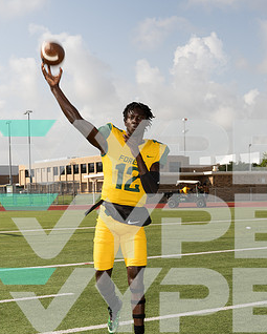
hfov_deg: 25.0
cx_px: 150
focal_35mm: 61
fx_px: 602
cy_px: 227
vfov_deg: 30.7
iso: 100
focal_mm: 46
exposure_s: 1/250
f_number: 11
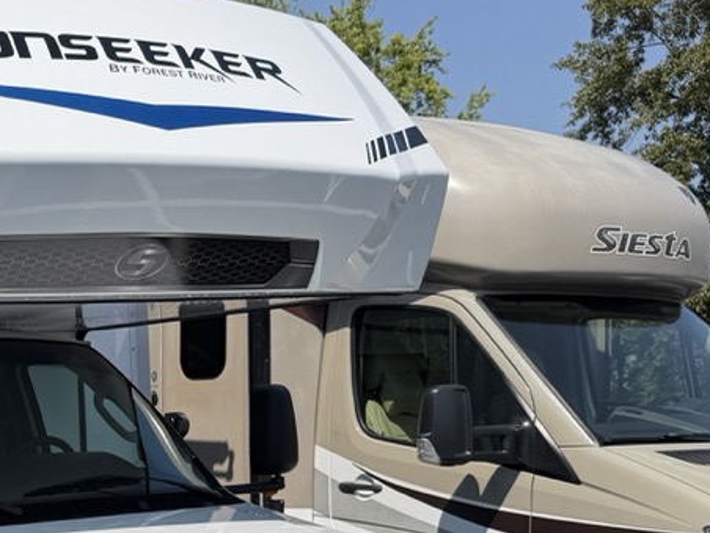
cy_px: 494
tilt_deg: +3.6
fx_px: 1395
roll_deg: +4.6
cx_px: -101
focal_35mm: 68
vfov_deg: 21.1
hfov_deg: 26.0
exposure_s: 1/6173
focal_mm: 6.76
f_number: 1.78
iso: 80
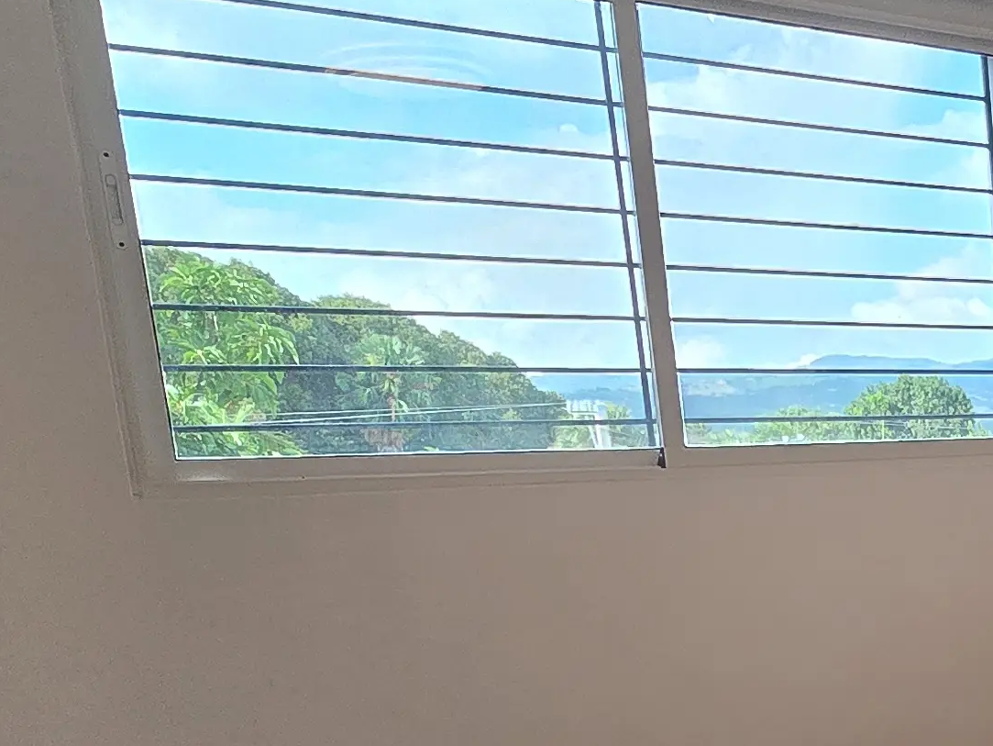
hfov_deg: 30.5
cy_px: 757
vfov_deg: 28.3
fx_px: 1377
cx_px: 1316
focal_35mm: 48
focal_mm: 2.2
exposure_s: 1/60
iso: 125
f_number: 2.2
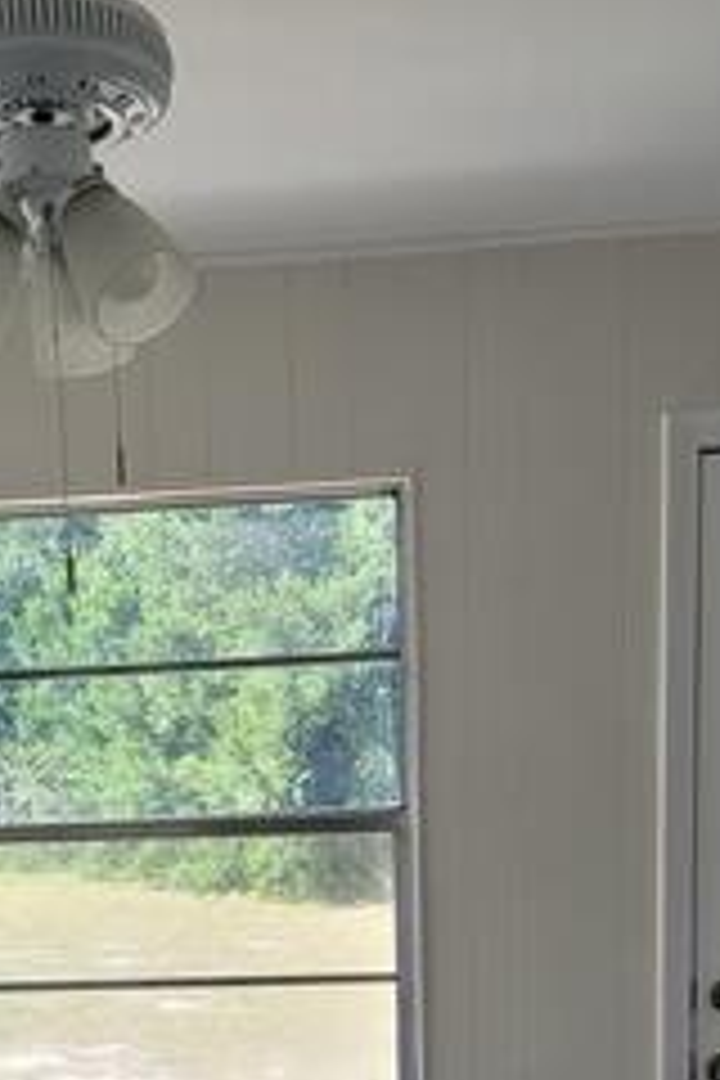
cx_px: 212
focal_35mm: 45
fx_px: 1350
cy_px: 1026
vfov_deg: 39.5
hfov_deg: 29.5
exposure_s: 1/229
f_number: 2.2
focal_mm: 2.2
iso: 64
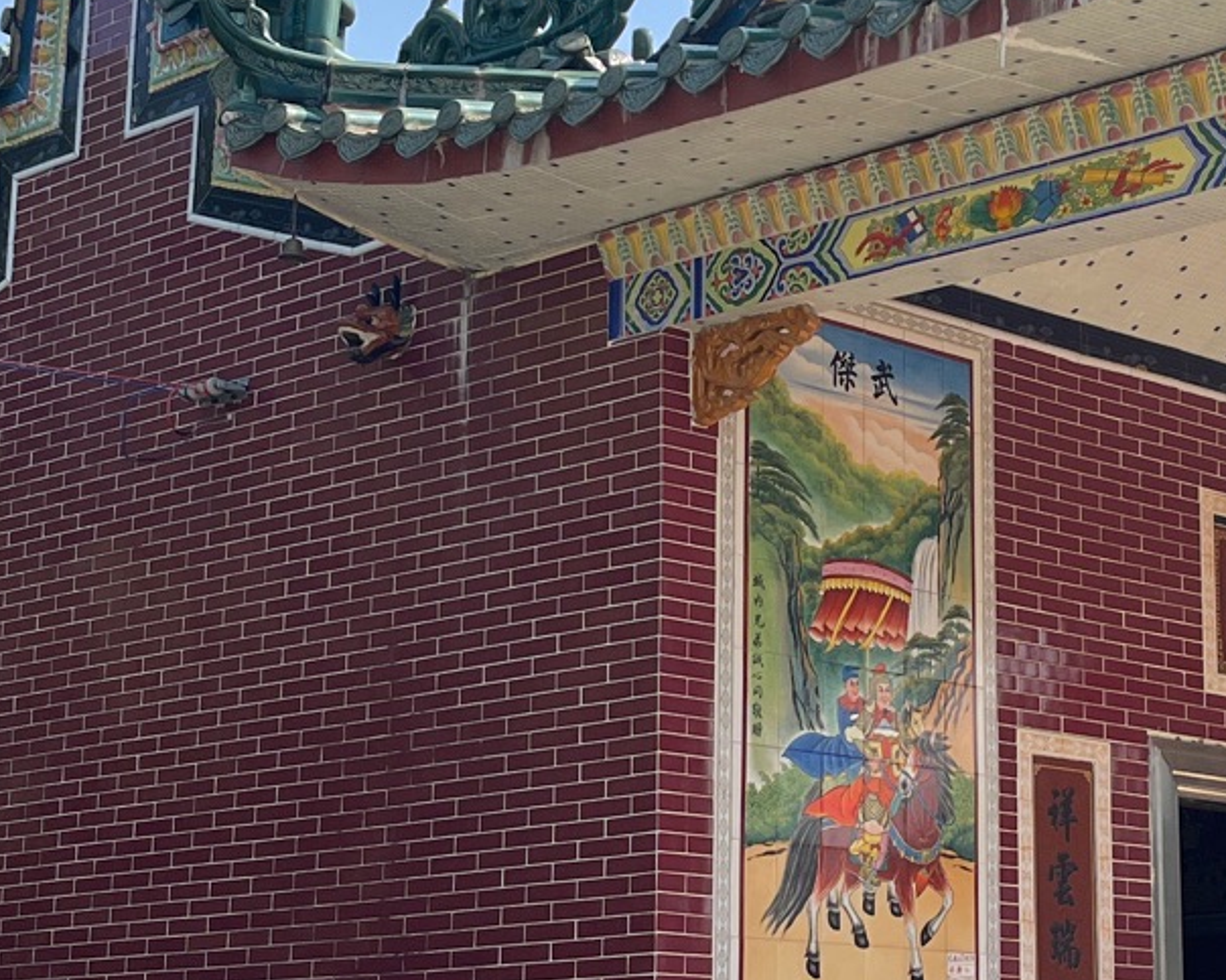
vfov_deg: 18.3
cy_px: 424
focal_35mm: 84
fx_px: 3047
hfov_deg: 22.5
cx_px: 907
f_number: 1.6
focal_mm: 5.1
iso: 50
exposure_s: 1/2688
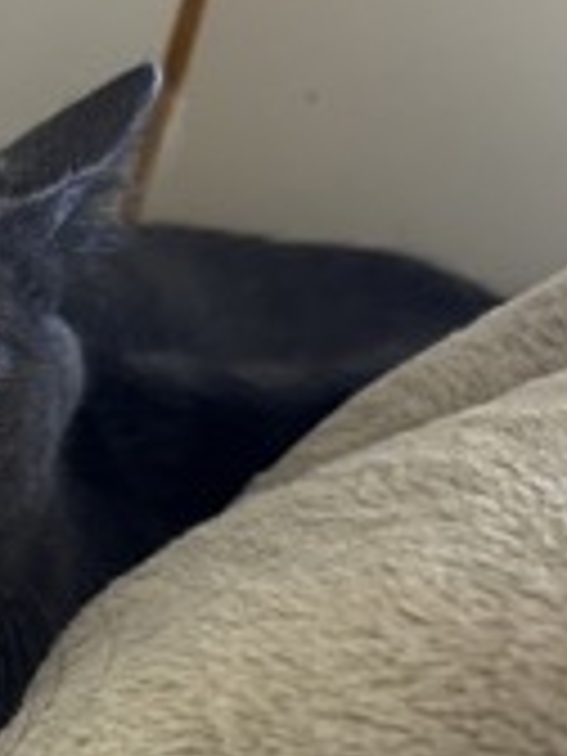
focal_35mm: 65
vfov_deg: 27.9
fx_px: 1420
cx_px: -38
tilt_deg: -35.0
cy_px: 774
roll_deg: -16.2
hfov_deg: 21.5
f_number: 1.5
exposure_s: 1/60
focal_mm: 5.7
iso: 250
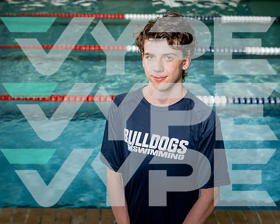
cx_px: 135
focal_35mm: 68
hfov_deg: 27.9
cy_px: 108
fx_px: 563
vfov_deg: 22.5
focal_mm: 58
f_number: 5
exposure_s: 1/250
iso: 400
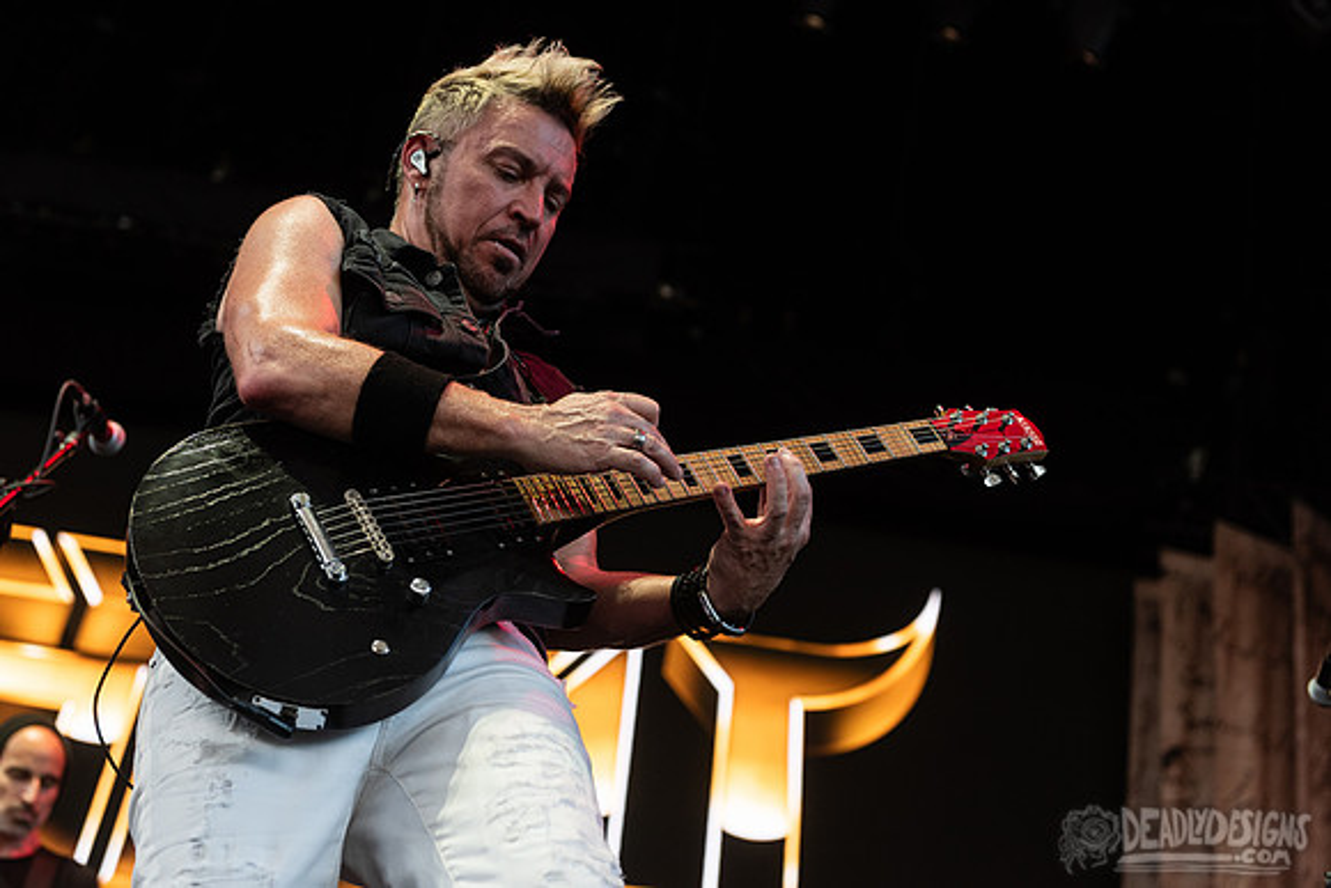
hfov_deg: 34.5
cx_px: 666
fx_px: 2145
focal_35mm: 58
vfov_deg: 23.4
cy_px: 444
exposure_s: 1/200
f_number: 4
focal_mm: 58
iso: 640
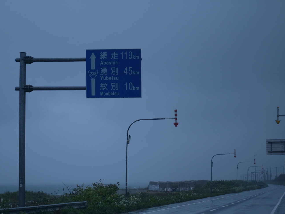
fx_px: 988
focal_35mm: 120
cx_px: 104
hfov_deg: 16.4
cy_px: 138
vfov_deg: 12.3
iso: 200
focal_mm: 56
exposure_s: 1/1500
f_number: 1.2
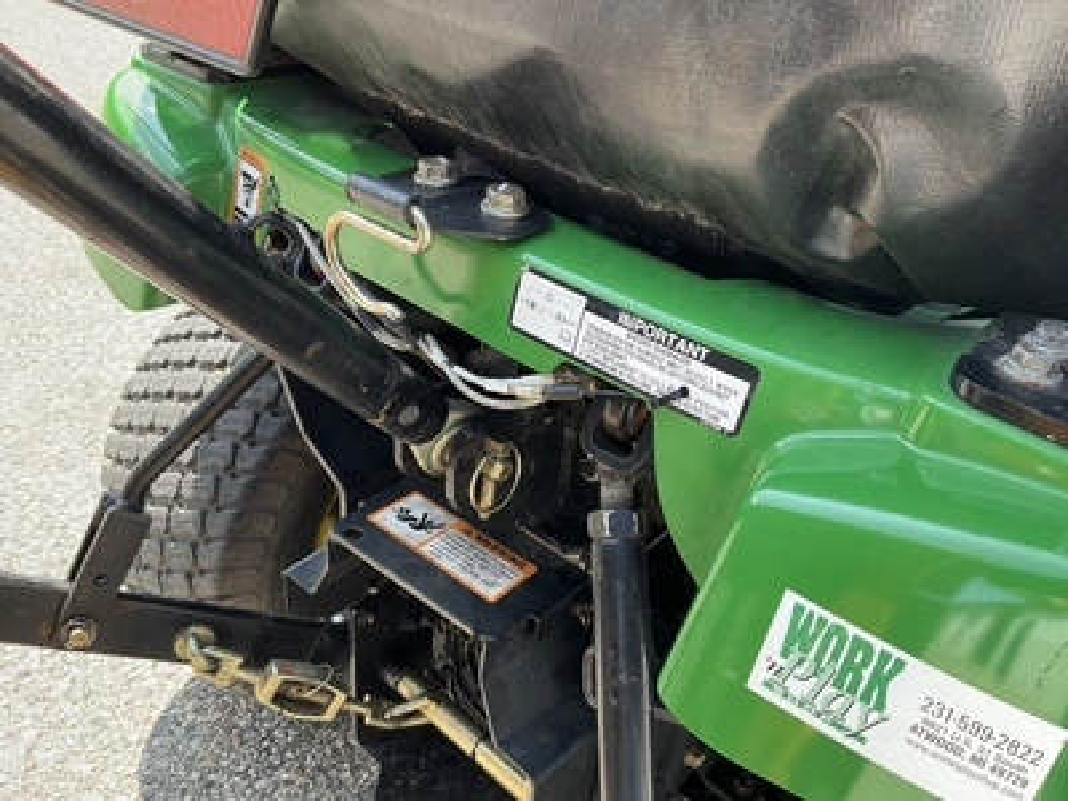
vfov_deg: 48.2
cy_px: 400
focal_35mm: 29
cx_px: 534
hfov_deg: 61.7
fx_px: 895
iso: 25
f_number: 1.8
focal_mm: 3
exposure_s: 1/202
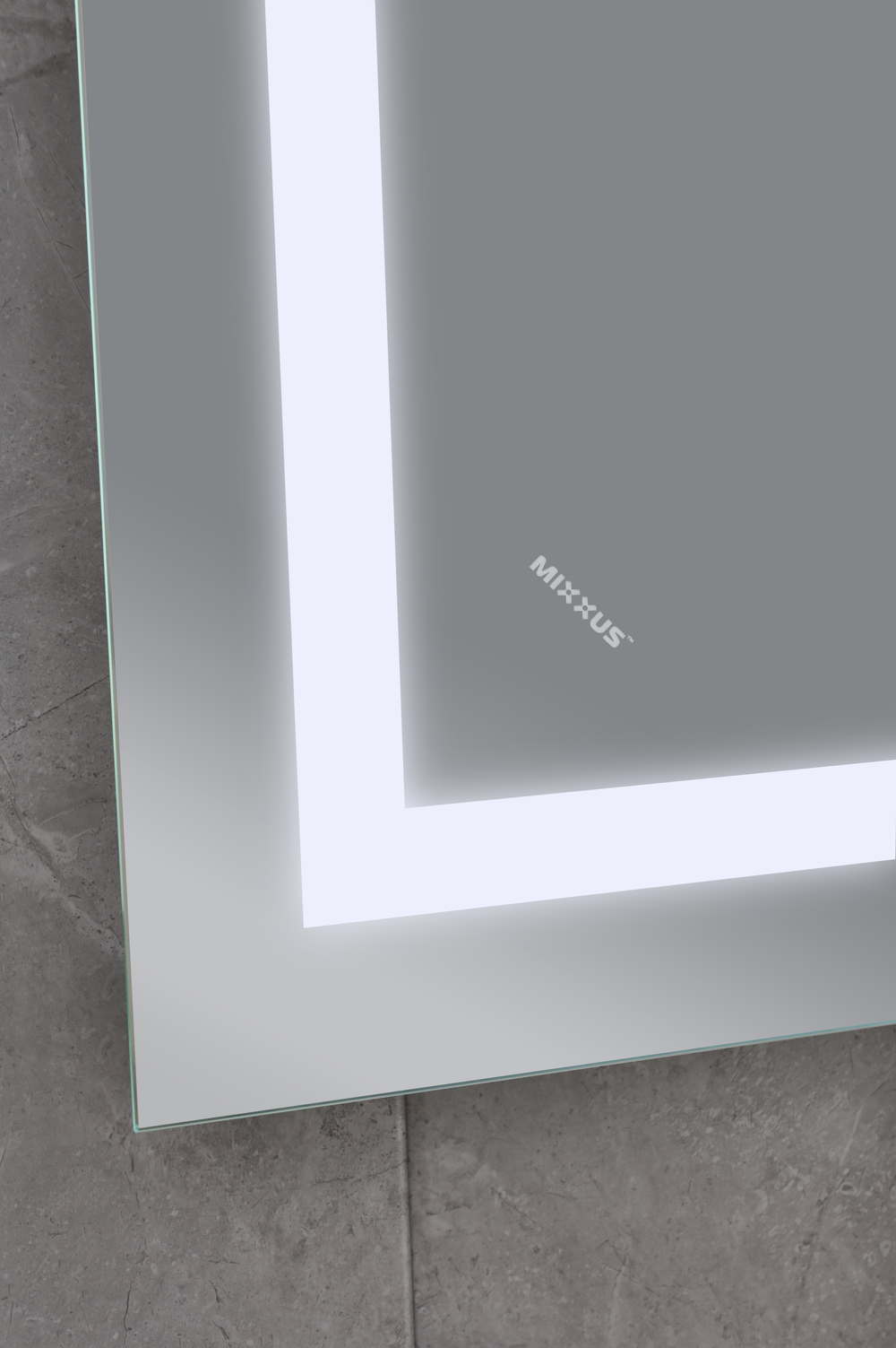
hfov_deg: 22.6
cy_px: 674
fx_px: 2243
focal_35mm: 60
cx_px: 448
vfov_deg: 33.4
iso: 200
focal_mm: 60
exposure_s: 1/25
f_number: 13
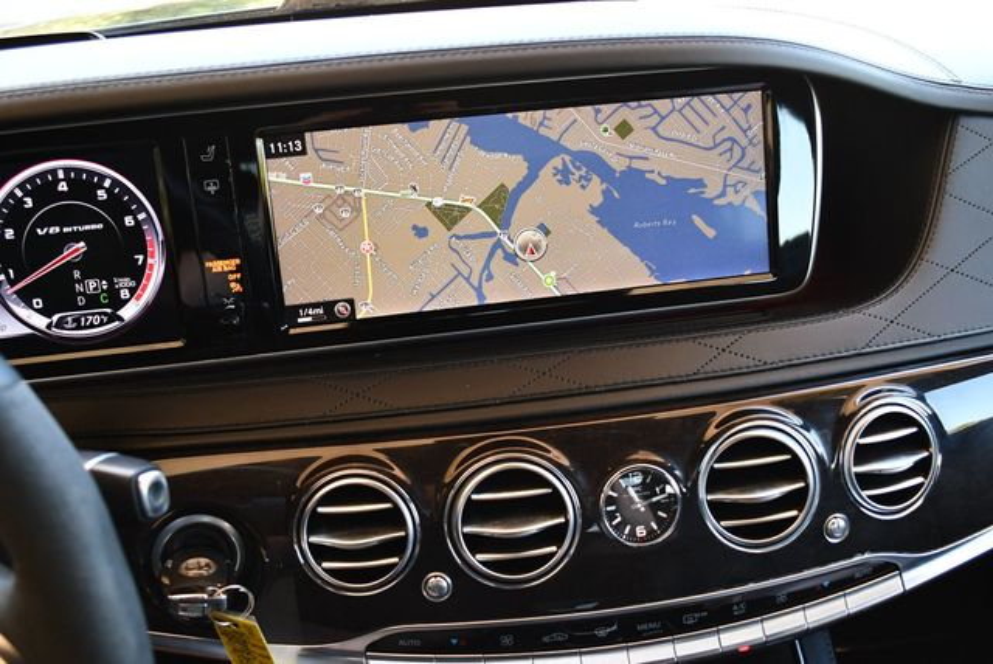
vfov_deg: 36.9
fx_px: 994
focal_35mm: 36
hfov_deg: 53.1
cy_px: 332
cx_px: 496
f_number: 3.5
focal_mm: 18
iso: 800
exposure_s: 1/160
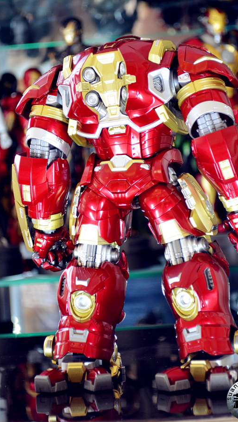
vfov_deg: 24.6
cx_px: 131
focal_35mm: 87
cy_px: 211
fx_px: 970
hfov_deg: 14.0
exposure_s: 1/30
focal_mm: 55
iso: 900
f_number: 5.6
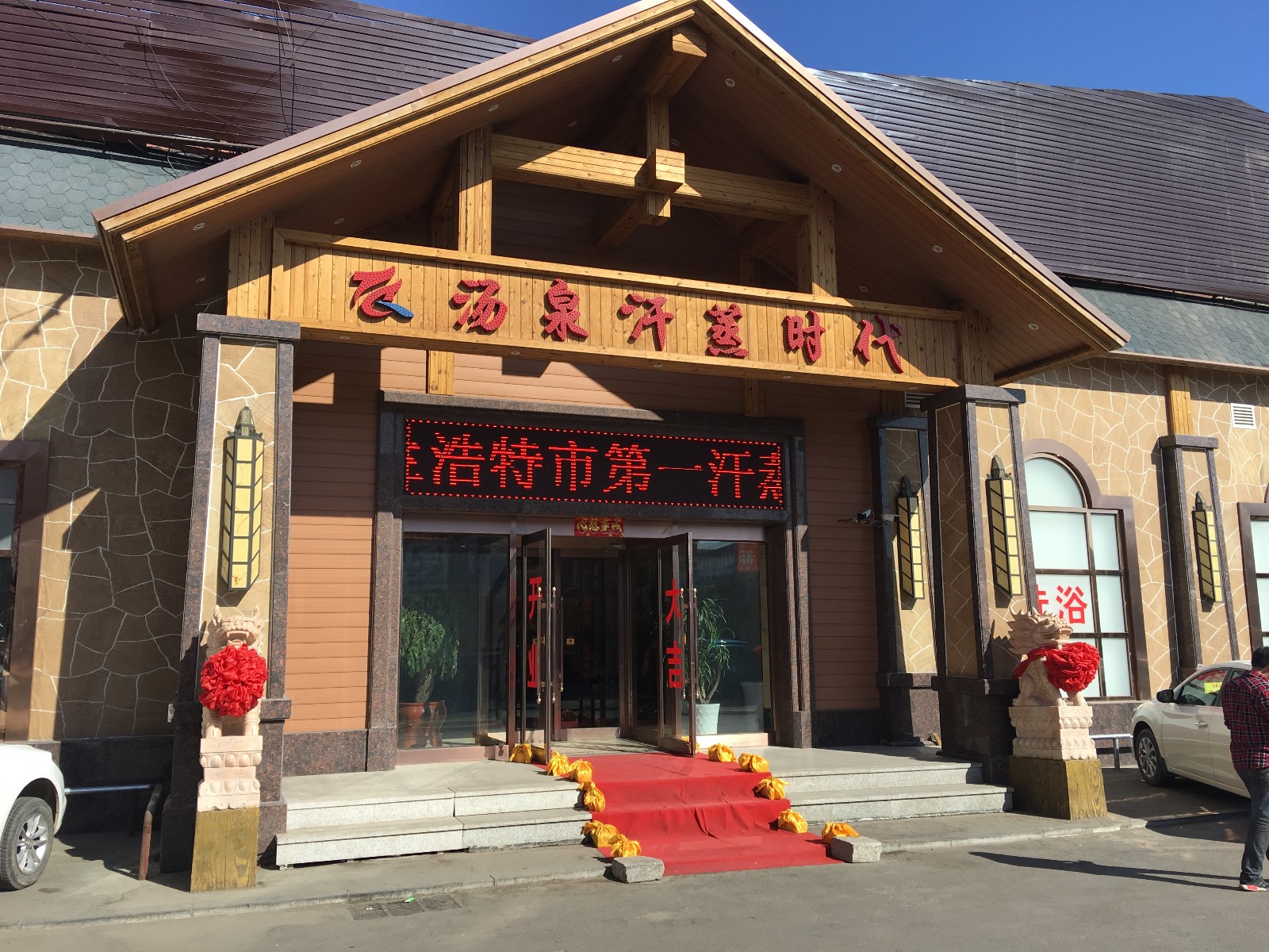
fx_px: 1063
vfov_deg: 48.2
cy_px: 476
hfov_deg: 61.7
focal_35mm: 29
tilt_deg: +9.4
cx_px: 634
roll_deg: +0.3
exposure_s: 1/1350
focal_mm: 4.15
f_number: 2.2
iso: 25
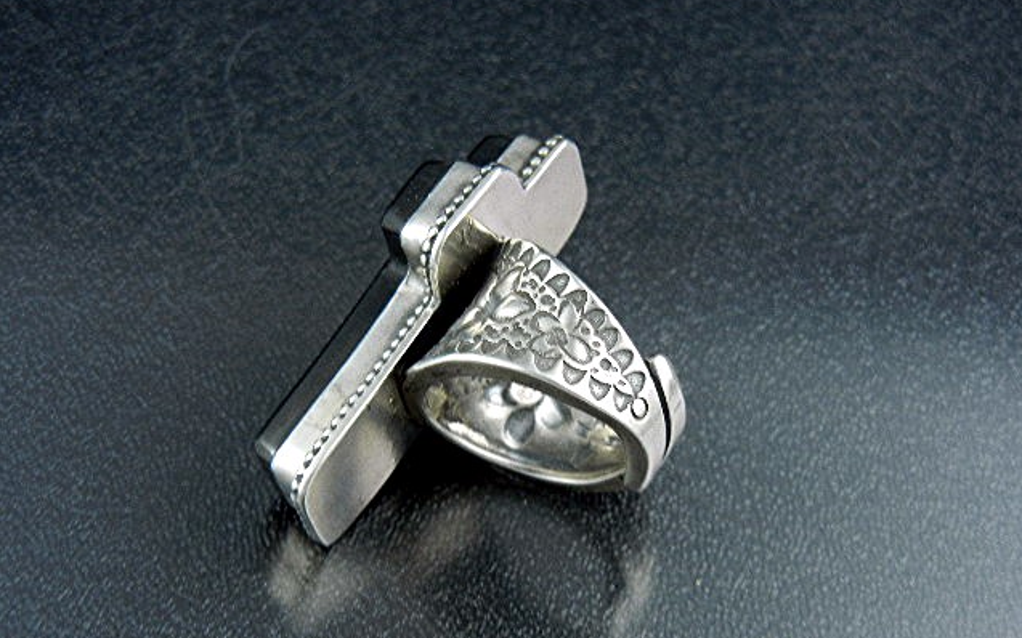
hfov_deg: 25.2
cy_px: 367
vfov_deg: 15.9
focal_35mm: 82
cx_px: 510
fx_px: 2284
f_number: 4.3
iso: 200
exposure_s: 1/7.2
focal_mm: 13.9
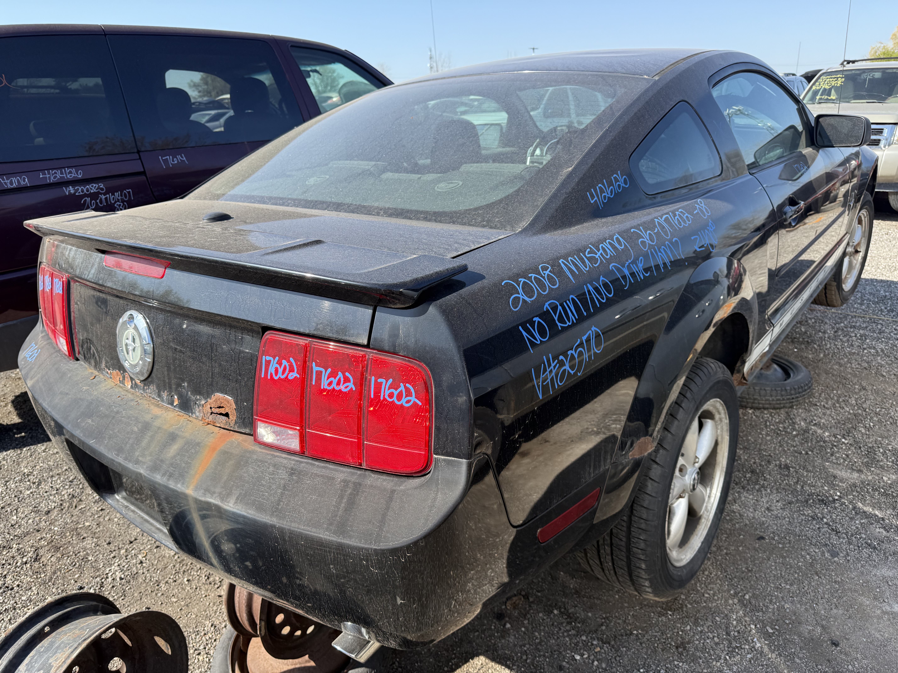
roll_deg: +2.0
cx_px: 449
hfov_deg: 71.6
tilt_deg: -19.9
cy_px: 336
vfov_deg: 56.8
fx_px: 623
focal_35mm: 24
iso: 80
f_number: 1.78
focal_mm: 6.76
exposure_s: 1/1410
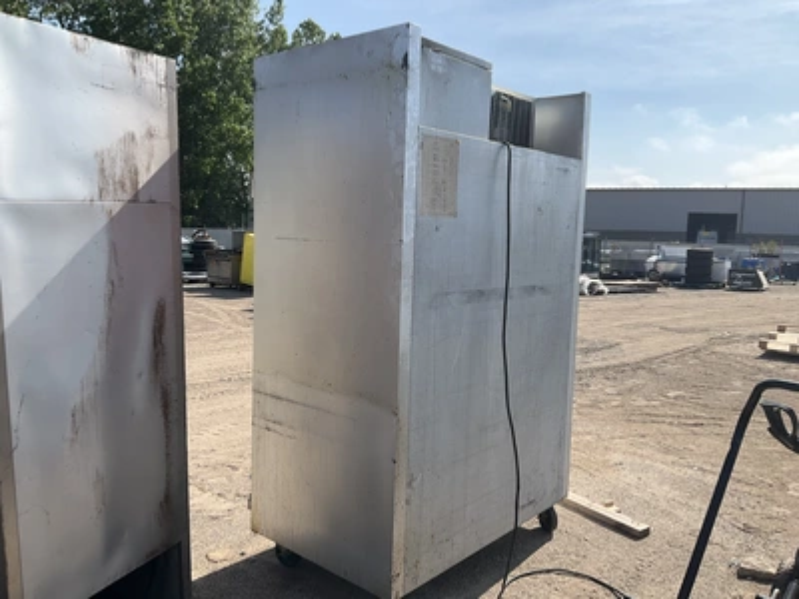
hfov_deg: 61.7
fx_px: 669
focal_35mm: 29
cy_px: 300
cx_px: 400
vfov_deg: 48.2
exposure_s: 1/1786
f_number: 1.8
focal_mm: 3
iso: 25
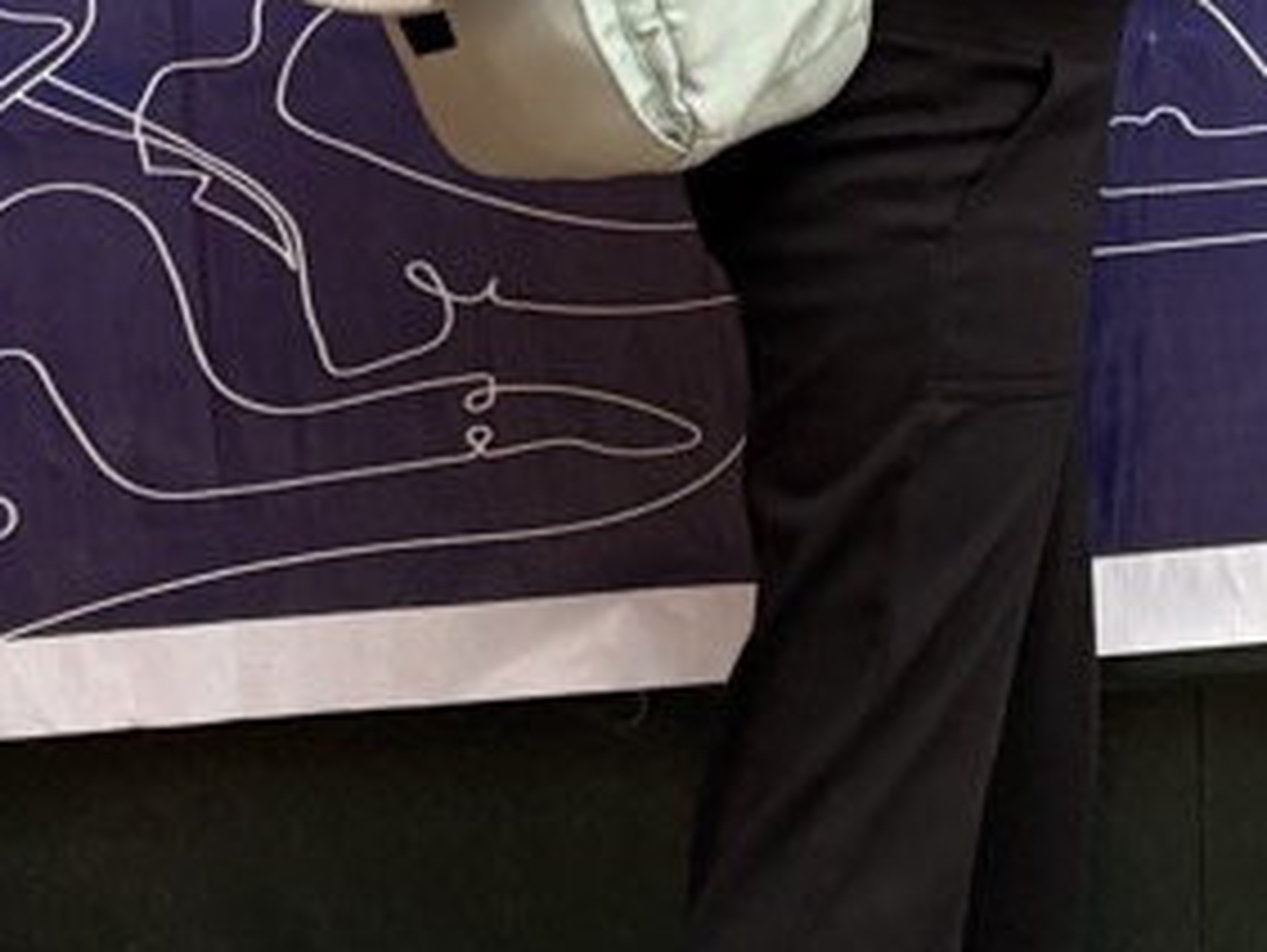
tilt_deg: -5.8
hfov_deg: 14.3
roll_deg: +1.8
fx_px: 4726
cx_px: 1878
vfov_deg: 10.9
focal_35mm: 129
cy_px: -629
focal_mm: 5.96
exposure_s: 1/122
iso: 125
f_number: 1.6
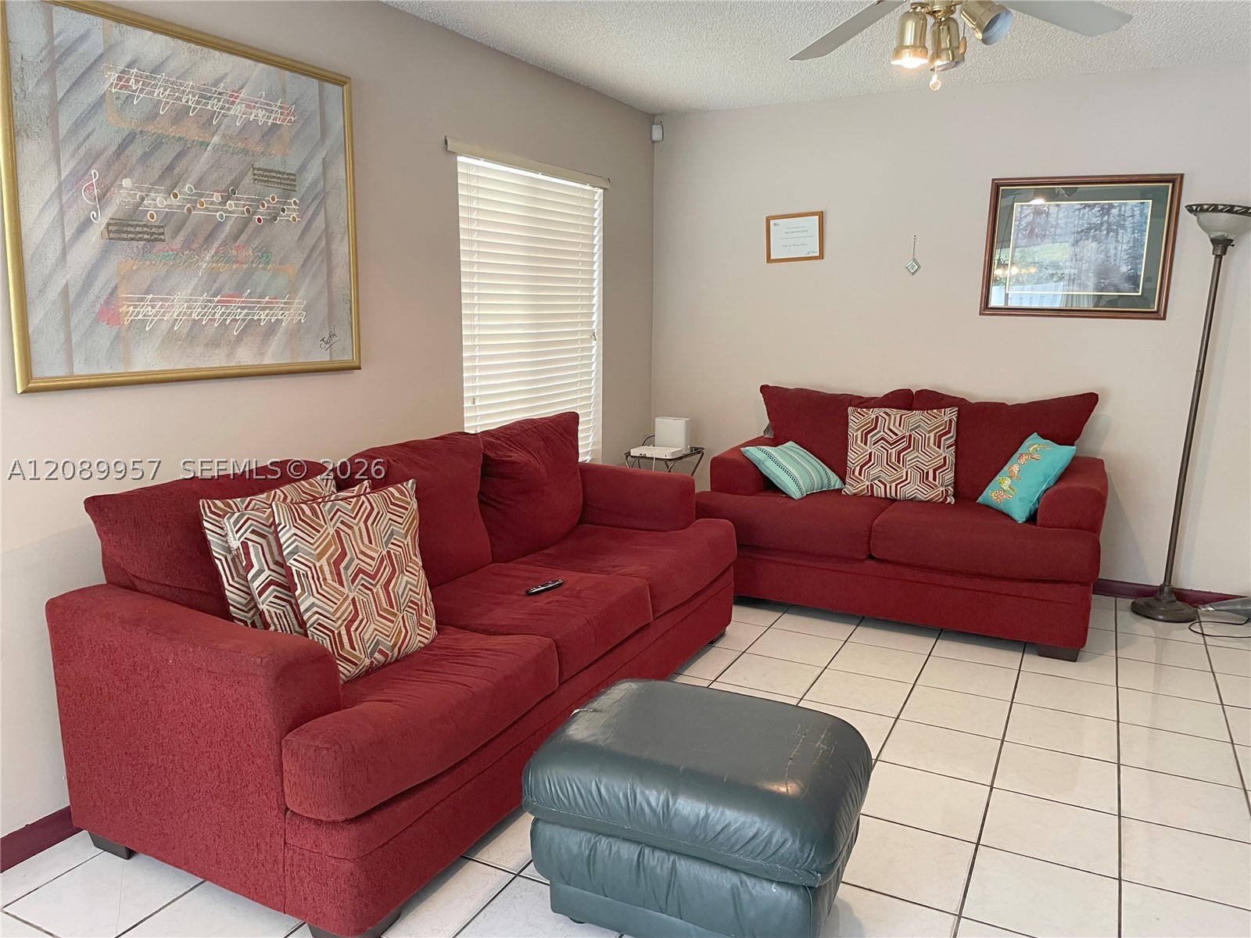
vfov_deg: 53.1
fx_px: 940
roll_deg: -0.1
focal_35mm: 26
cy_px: 469
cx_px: 626
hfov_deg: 67.3
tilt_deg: -9.3
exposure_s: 1/60
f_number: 1.6
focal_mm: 4.2
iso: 160
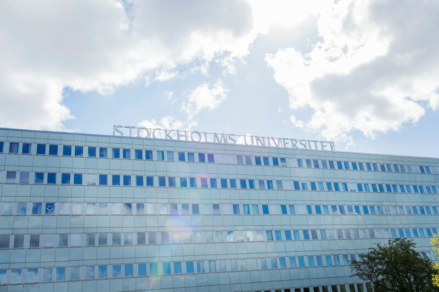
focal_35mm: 34
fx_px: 421
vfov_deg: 38.3
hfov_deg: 55.1
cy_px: 146
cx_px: 220
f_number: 11
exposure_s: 1/200
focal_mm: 23
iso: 200
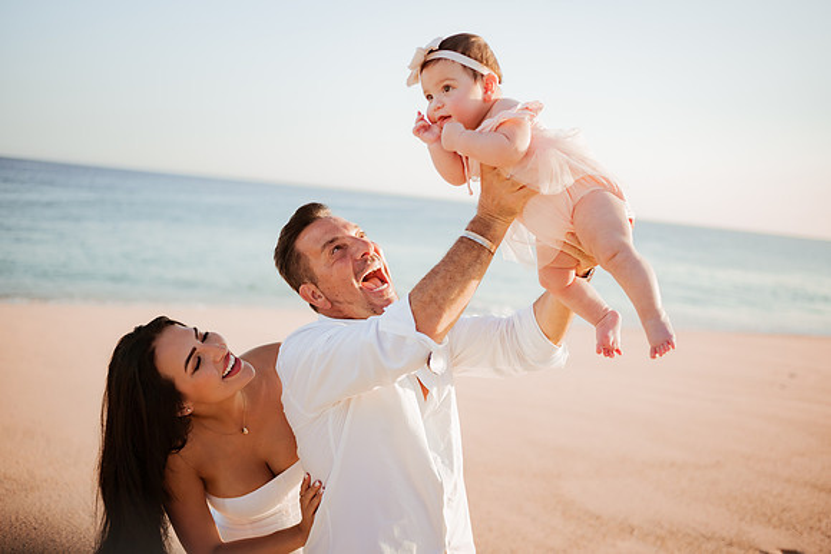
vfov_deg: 37.9
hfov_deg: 54.4
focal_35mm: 35
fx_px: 808
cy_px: 277
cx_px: 416
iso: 100
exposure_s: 1/3200
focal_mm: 35
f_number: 1.8
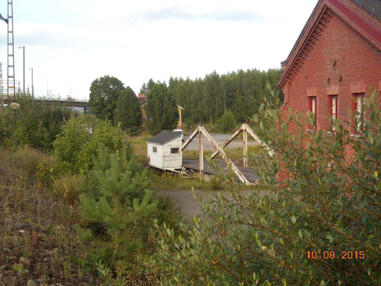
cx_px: 190
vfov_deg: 29.7
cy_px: 143
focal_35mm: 49
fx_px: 539
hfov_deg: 38.9
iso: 64
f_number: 3.2
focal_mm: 7.92
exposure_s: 1/239
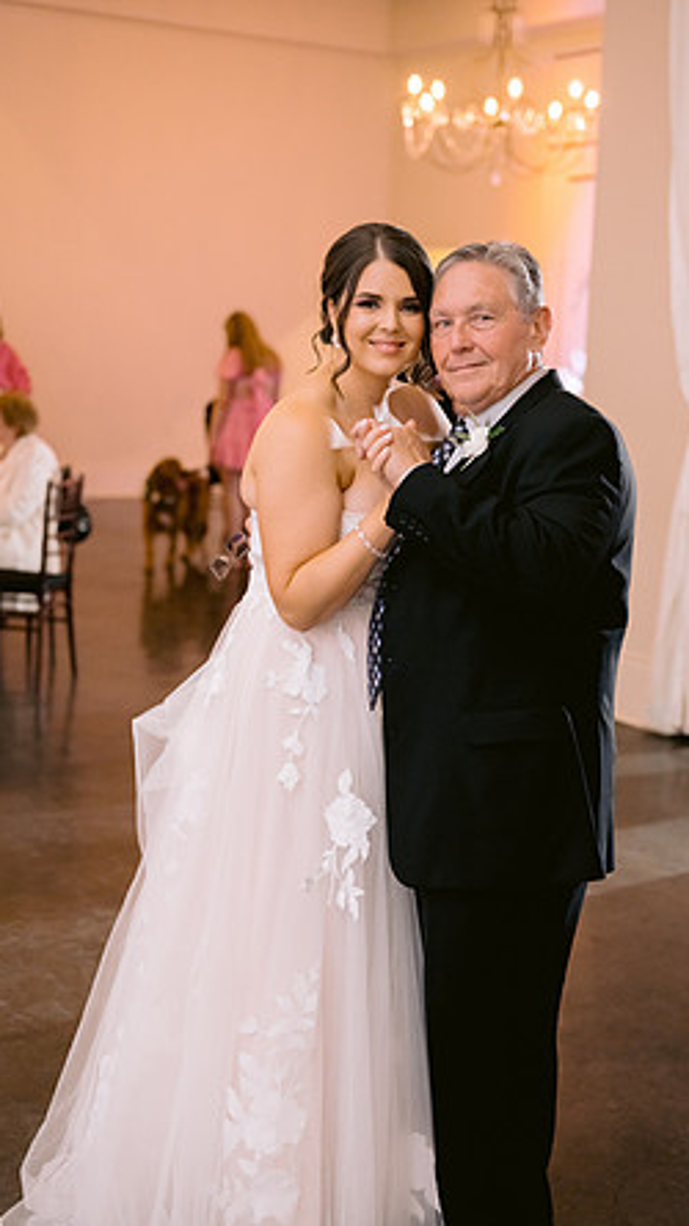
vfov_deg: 39.2
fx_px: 1723
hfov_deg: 22.6
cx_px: 380
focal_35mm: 53
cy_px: 617
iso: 1600
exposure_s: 1/125
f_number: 2.5
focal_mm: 50
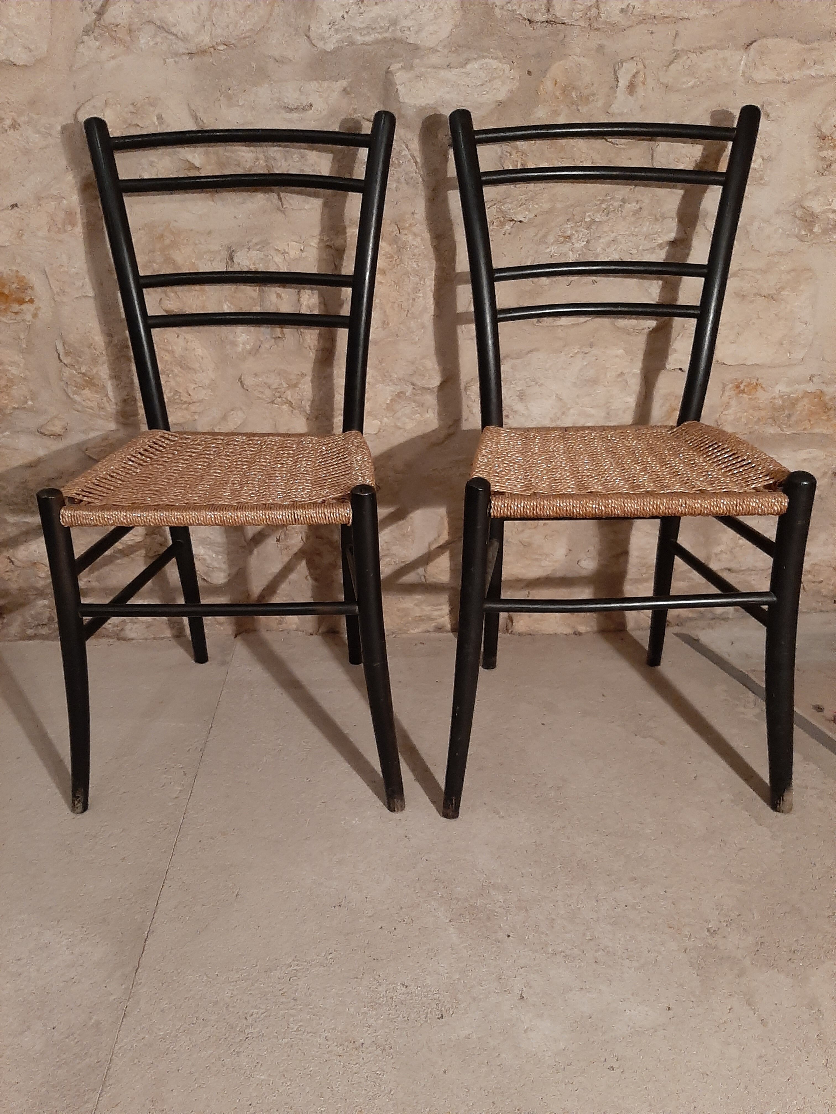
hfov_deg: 53.1
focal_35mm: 26
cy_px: 557
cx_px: 418
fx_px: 837
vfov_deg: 67.3
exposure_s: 1/33
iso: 200
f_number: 1.7
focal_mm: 3.93
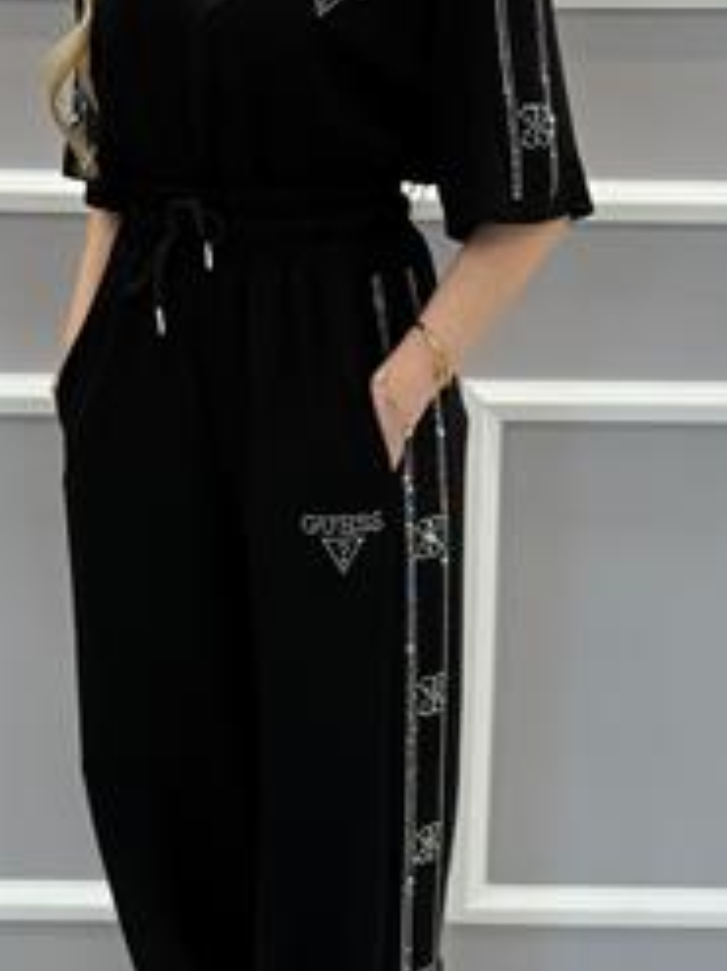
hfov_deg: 14.6
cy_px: 425
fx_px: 2831
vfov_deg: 19.4
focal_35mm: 101
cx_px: 287
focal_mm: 6.76
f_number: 1.78
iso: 100
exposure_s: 1/85
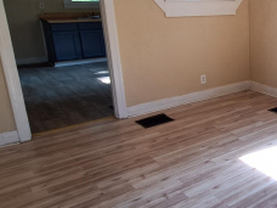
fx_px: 304
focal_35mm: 38
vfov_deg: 37.6
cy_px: 81
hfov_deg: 40.6
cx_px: 297
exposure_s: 1/60
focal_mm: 1.74
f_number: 2.2
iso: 80
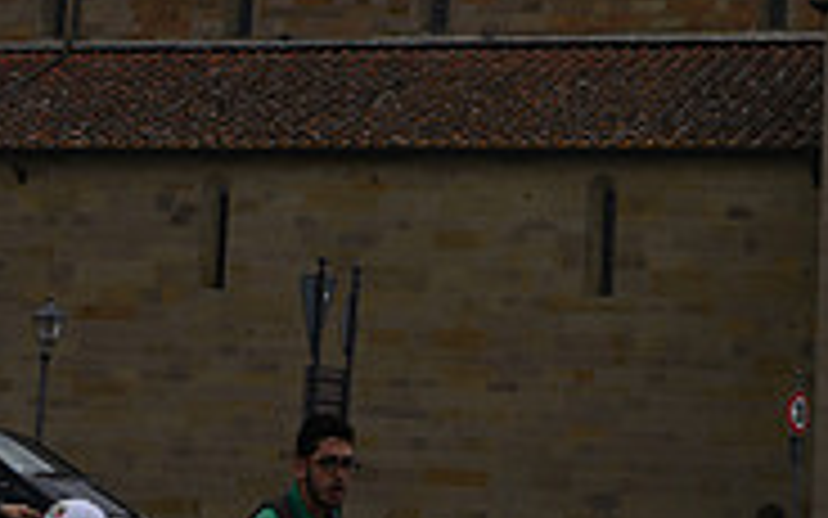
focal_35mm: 135
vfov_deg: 9.6
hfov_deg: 15.4
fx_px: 3046
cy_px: -133
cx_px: 639
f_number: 10
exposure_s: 1/200
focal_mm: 42
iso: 64
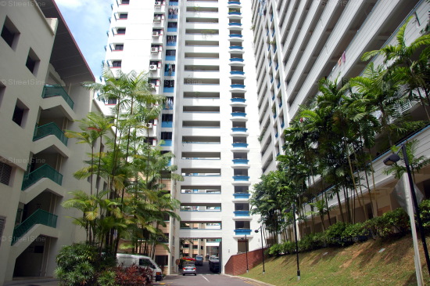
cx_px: 215
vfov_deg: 47.8
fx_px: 322
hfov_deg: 67.5
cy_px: 143
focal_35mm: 27
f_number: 4.5
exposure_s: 1/1000
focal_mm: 18
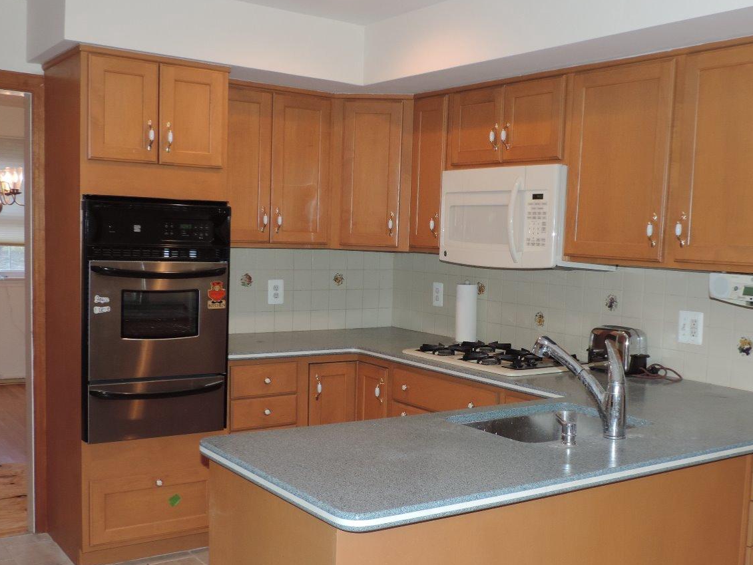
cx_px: 428
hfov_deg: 44.7
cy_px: 320
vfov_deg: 34.3
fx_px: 914
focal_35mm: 42
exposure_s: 1/30
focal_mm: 5.8
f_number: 3.2
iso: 200
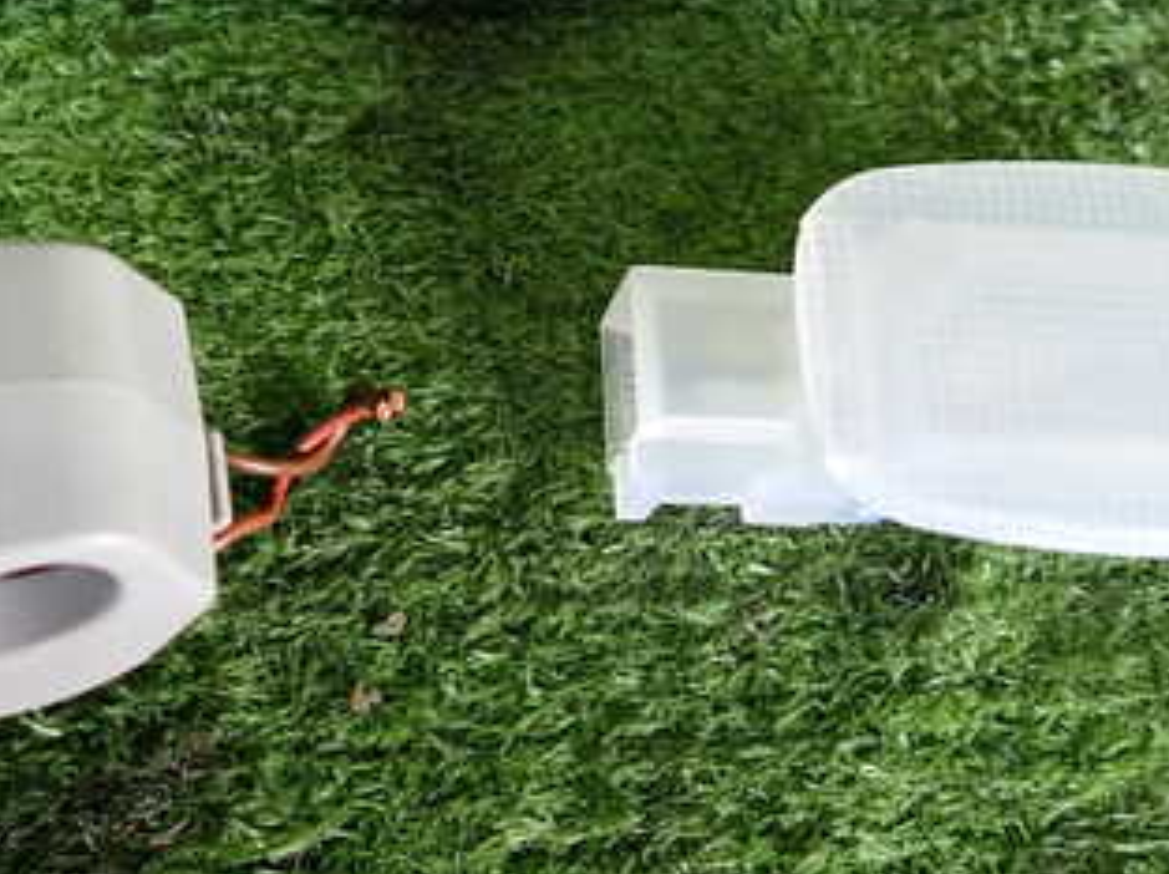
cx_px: 512
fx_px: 1619
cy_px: 467
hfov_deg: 39.6
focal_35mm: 48
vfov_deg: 30.2
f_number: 2
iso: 200
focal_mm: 4.5
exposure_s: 1/60
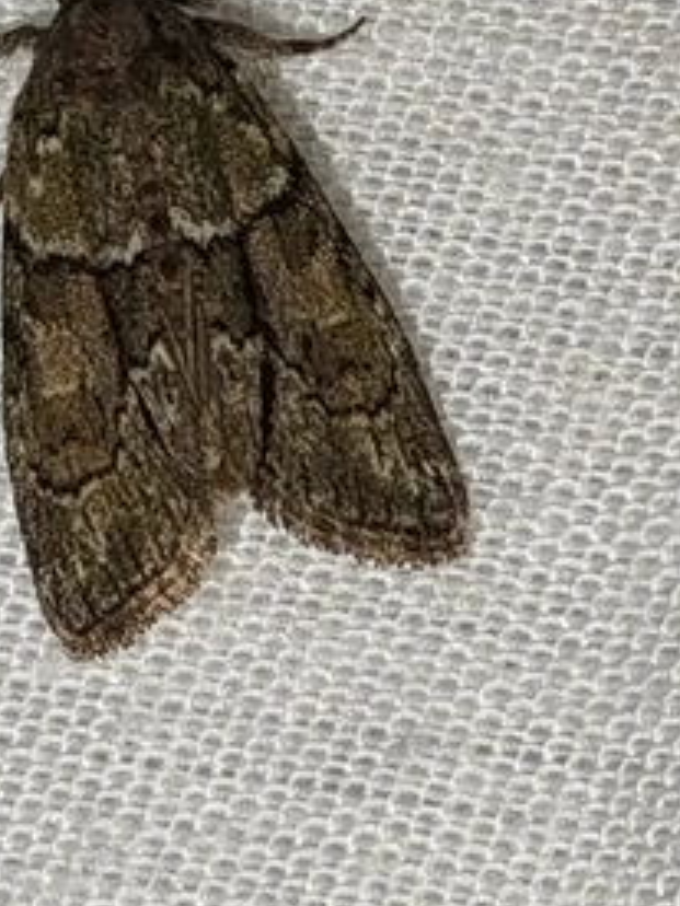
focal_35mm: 211
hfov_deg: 7.0
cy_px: 322
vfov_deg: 9.4
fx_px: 5527
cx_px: 217
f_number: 1.7
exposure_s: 1/50
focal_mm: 5.31
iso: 80
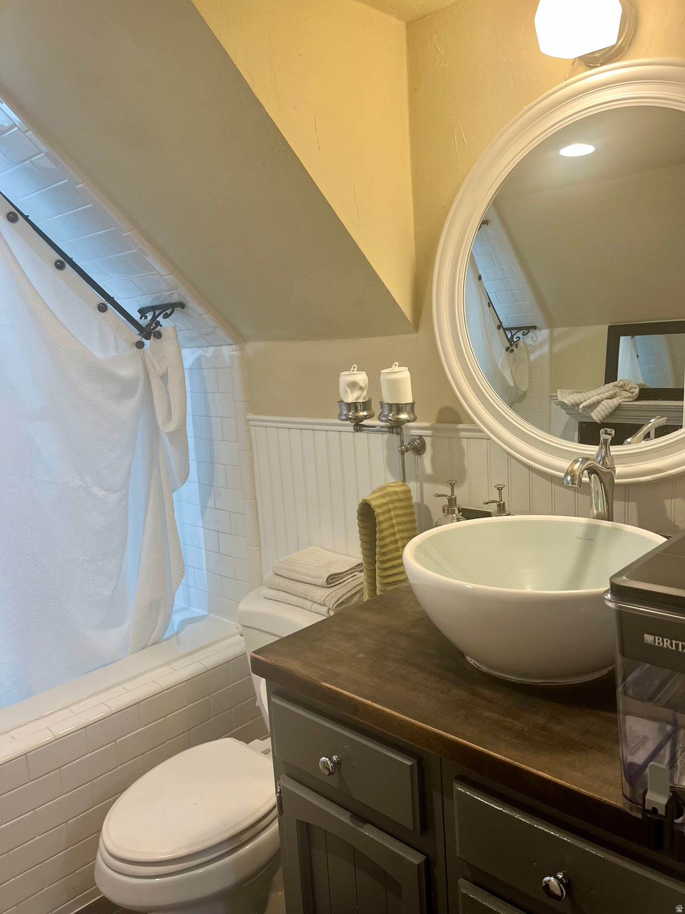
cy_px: 457
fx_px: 686
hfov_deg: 53.1
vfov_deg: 67.3
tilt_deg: -8.9
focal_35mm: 26
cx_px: 342
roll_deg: +4.9
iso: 64
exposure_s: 1/60
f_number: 1.6
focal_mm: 5.1
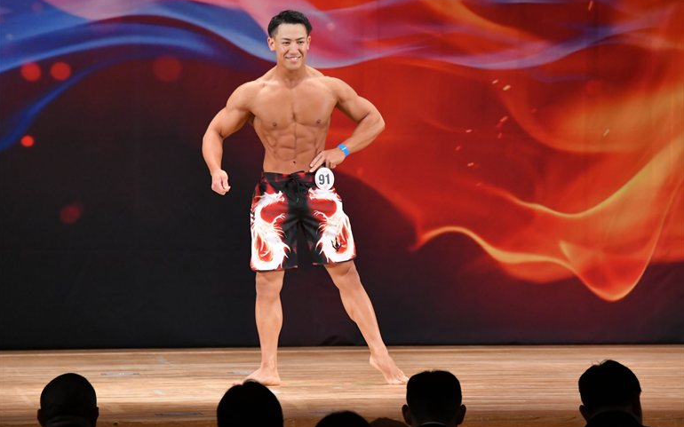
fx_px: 4585
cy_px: 206
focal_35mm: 246
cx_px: 342
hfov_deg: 8.5
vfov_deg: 5.3
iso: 3200
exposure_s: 1/400
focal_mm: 160
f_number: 5.6
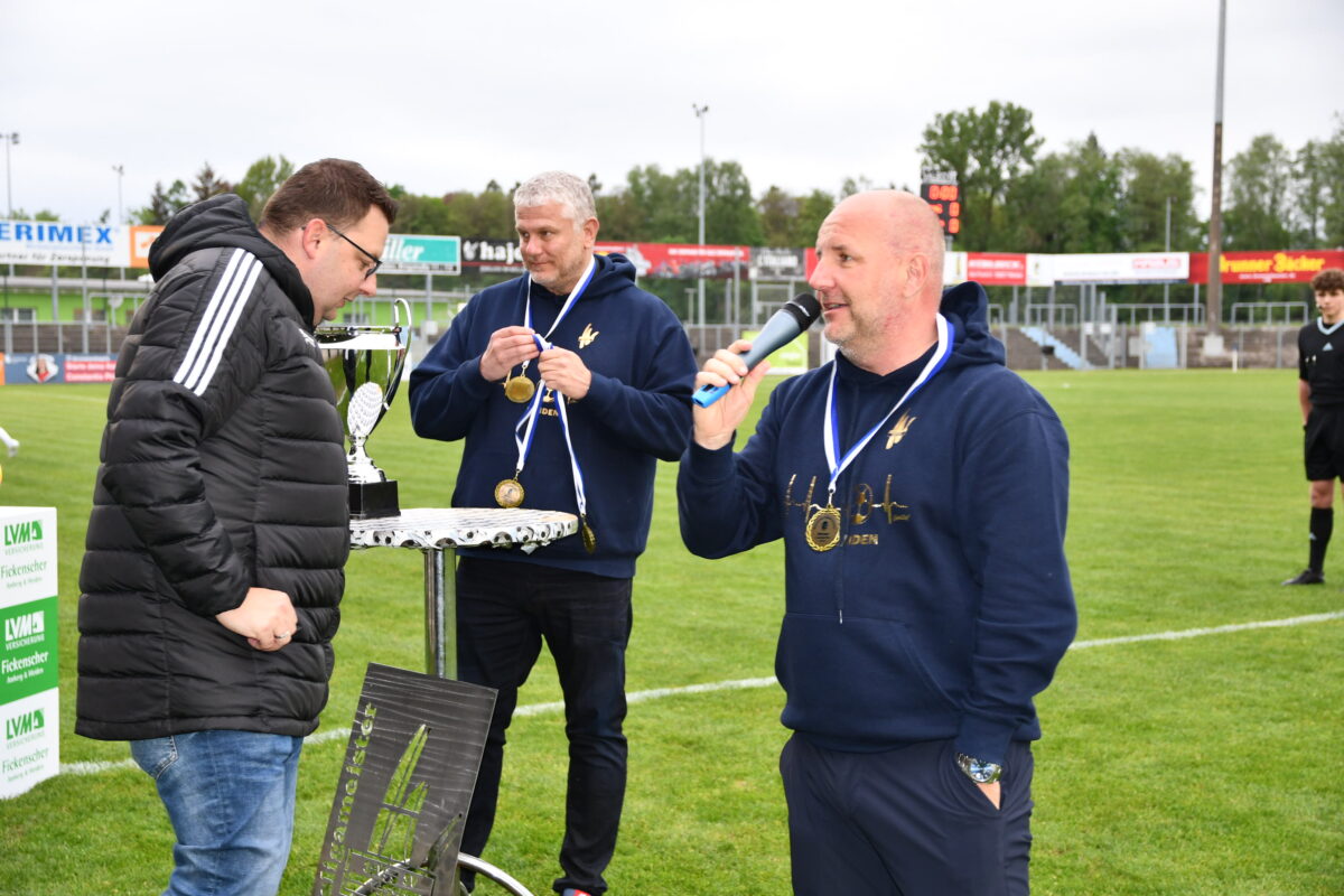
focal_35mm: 51
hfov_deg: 38.9
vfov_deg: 26.5
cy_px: 448
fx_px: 1904
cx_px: 672
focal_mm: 34
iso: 400
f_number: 3.3
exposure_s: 1/125
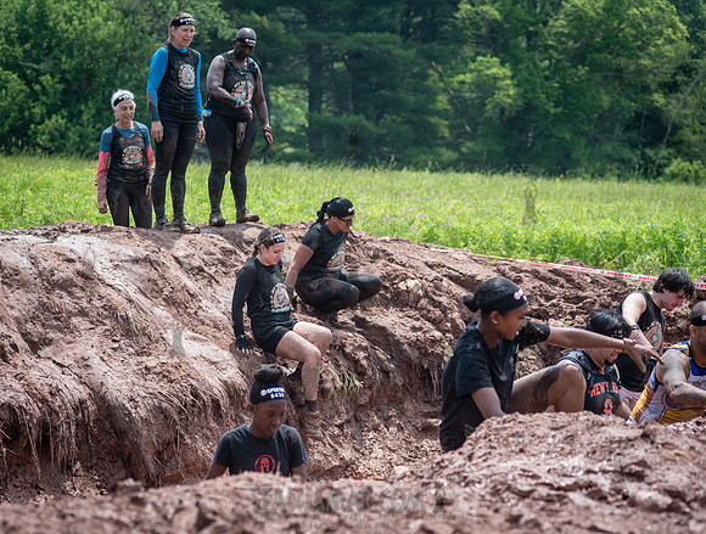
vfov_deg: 15.3
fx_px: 1993
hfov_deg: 20.1
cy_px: 278
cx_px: 289
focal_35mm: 97
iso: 1000
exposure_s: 1/4000
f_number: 4
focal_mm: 86
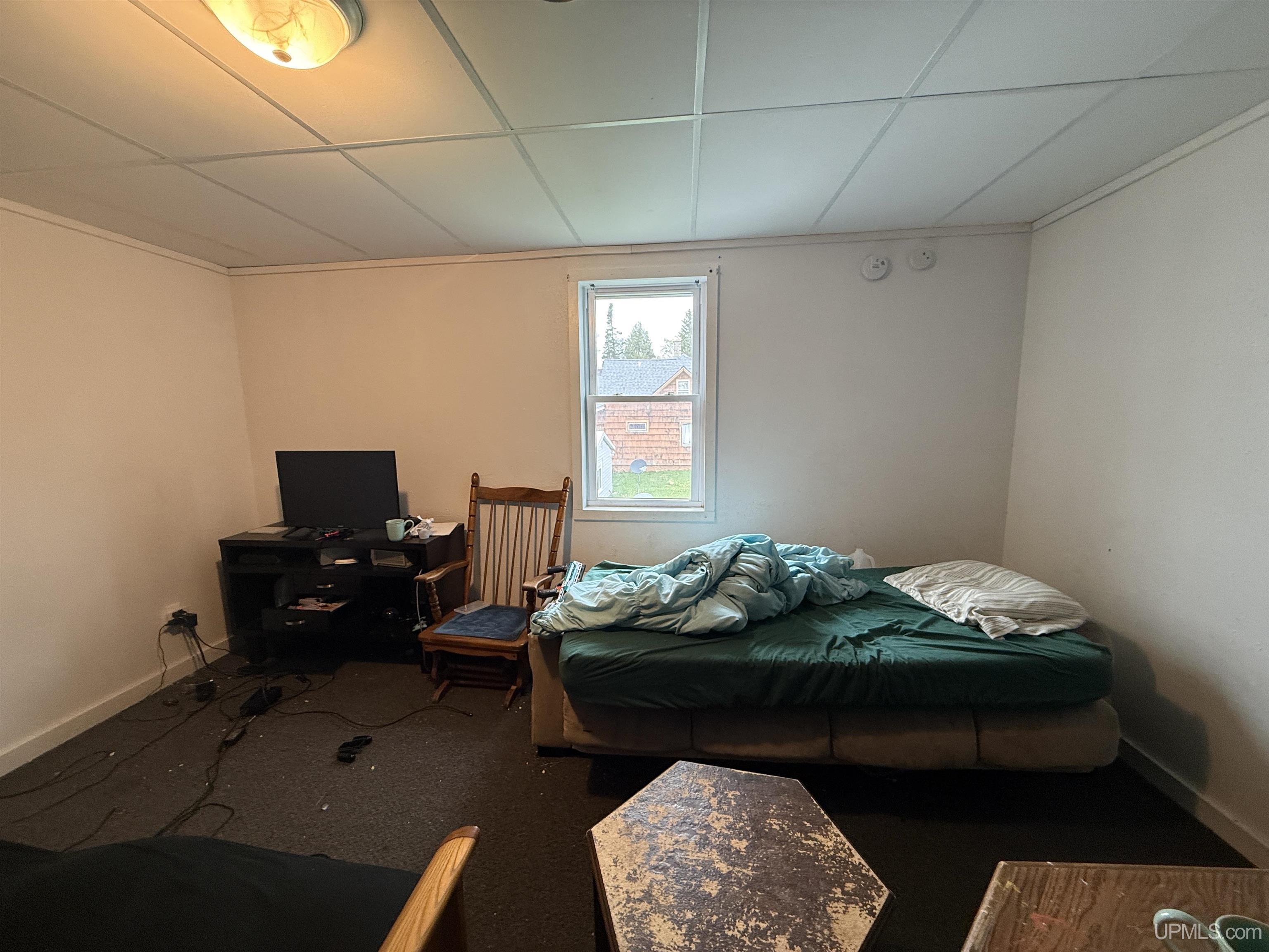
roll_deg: +1.9
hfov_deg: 102.1
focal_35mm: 14
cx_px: 634
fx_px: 513
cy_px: 476
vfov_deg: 85.7
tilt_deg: -7.6
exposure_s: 1/60
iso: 200
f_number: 2.2
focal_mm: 2.22
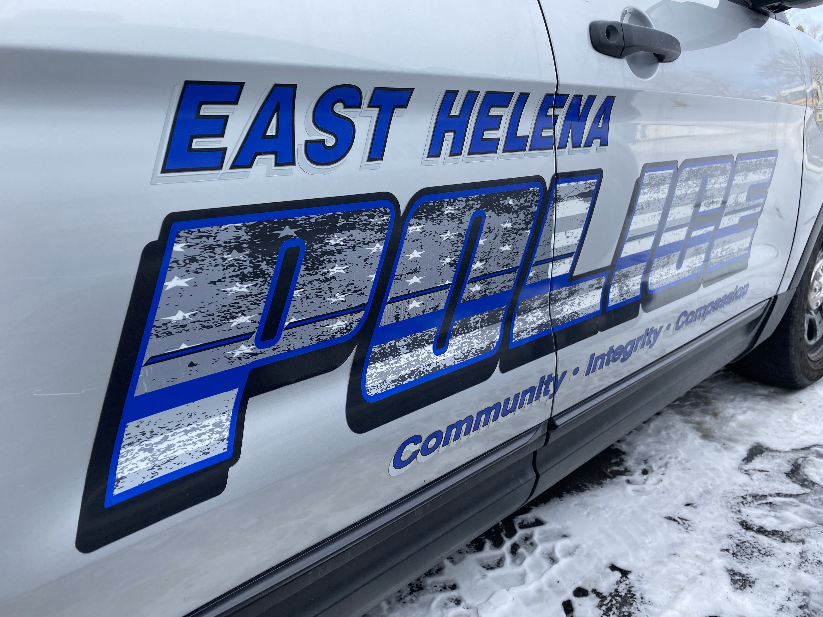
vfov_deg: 53.1
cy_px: 308
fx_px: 618
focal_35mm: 26
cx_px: 412
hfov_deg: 67.3
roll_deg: +3.9
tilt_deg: -18.0
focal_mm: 4.25
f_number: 1.8
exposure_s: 1/557
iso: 32
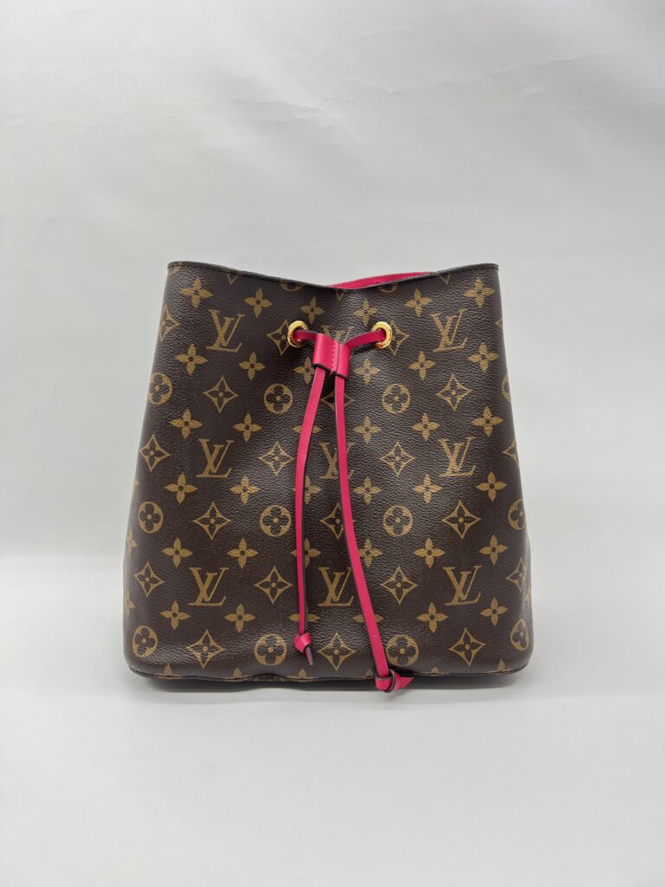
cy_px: 444
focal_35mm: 26
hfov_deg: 53.1
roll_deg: +0.1
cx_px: 332
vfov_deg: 67.3
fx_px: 666
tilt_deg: -13.0
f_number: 1.5
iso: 40
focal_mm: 5.7
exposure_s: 1/100
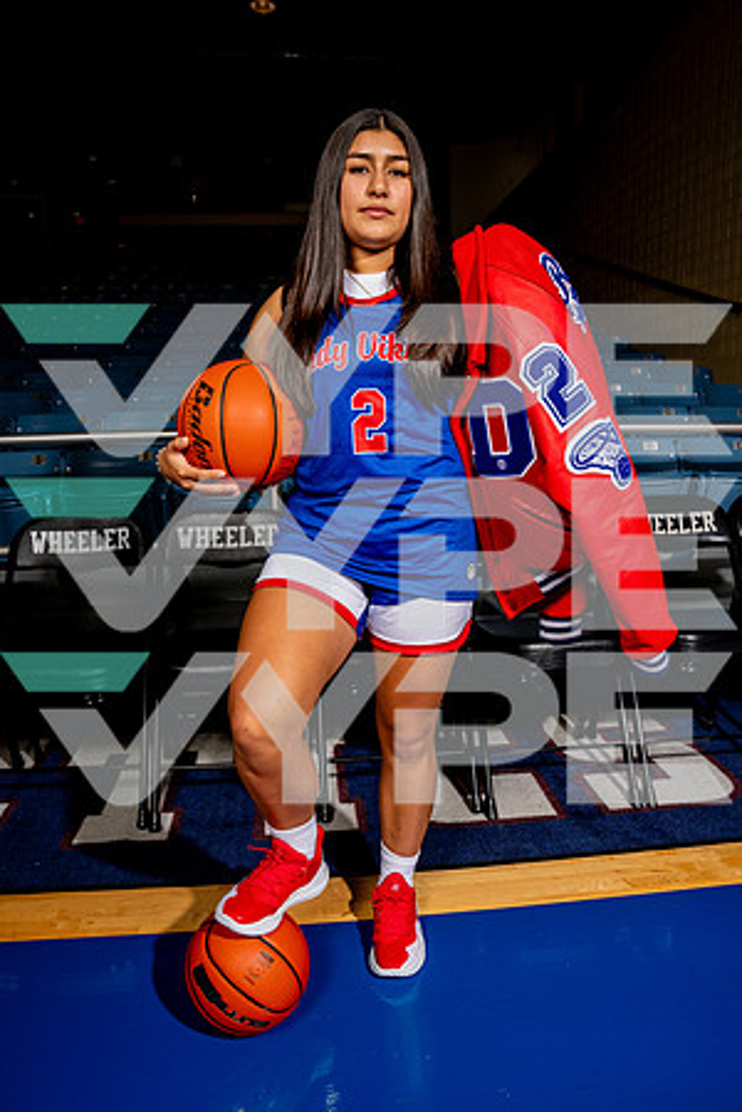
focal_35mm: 24
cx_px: 371
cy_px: 556
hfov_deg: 53.1
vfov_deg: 73.7
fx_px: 742
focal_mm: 24
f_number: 7.1
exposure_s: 1/125
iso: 250
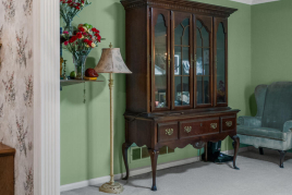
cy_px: 82
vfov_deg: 30.4
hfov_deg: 43.1
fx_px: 358
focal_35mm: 44
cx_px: 75
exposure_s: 1.3
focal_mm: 10.5
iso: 400
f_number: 9
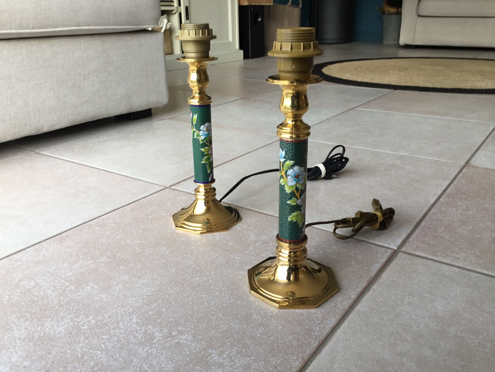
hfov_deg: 58.4
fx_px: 443
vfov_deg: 45.4
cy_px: 186
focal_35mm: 31
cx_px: 248
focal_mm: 3.3
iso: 25
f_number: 2.4
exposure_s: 1/50
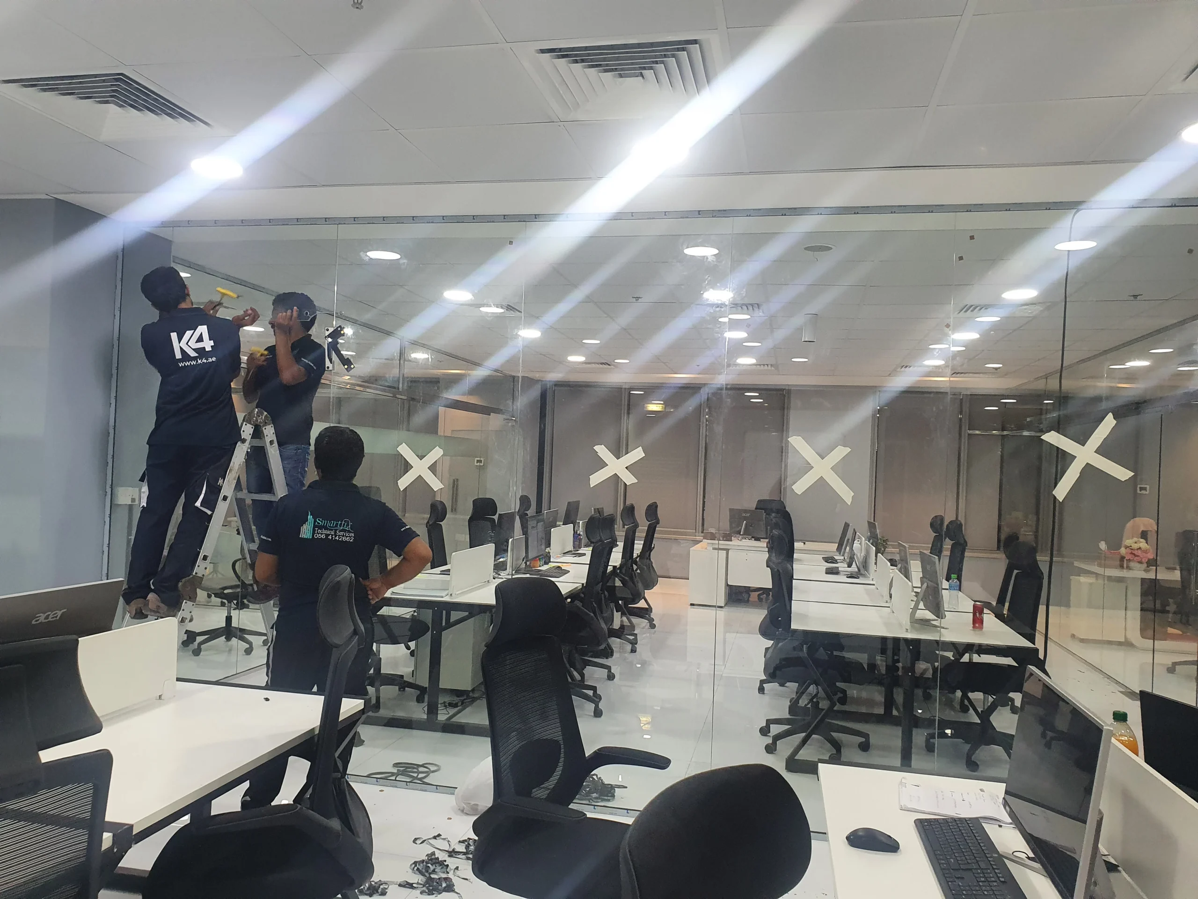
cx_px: 599
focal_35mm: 26
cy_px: 450
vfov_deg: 53.1
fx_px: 900
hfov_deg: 67.3
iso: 250
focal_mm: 4.32
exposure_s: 1/50
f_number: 2.4
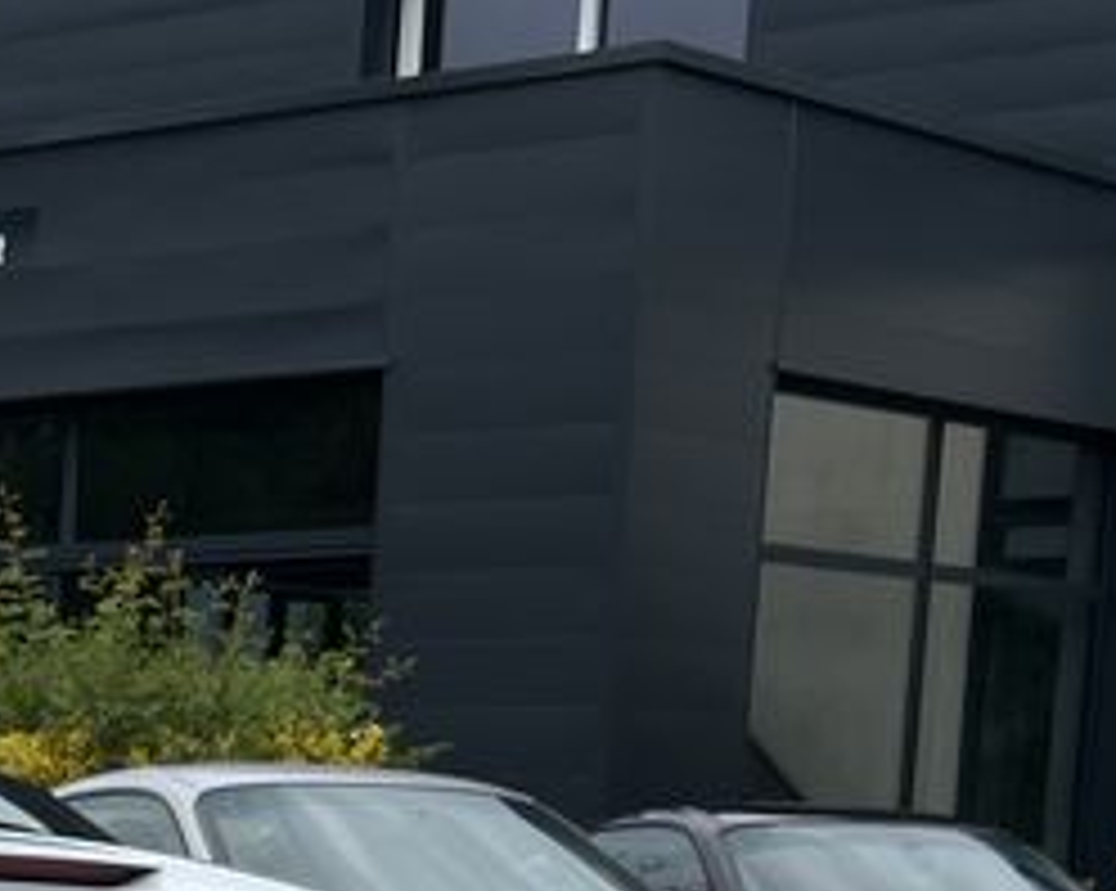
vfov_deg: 11.8
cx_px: -806
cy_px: 1476
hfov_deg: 14.1
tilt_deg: -9.2
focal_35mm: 123
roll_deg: -0.5
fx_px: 4059
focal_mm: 5.7
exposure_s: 1/3257
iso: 50
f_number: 1.5
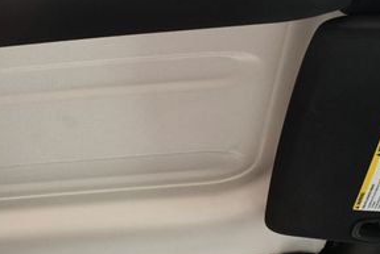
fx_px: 846
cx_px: 30
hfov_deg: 24.5
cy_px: 255
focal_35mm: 80
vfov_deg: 16.7
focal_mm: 18
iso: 200
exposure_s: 1/250
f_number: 6.3
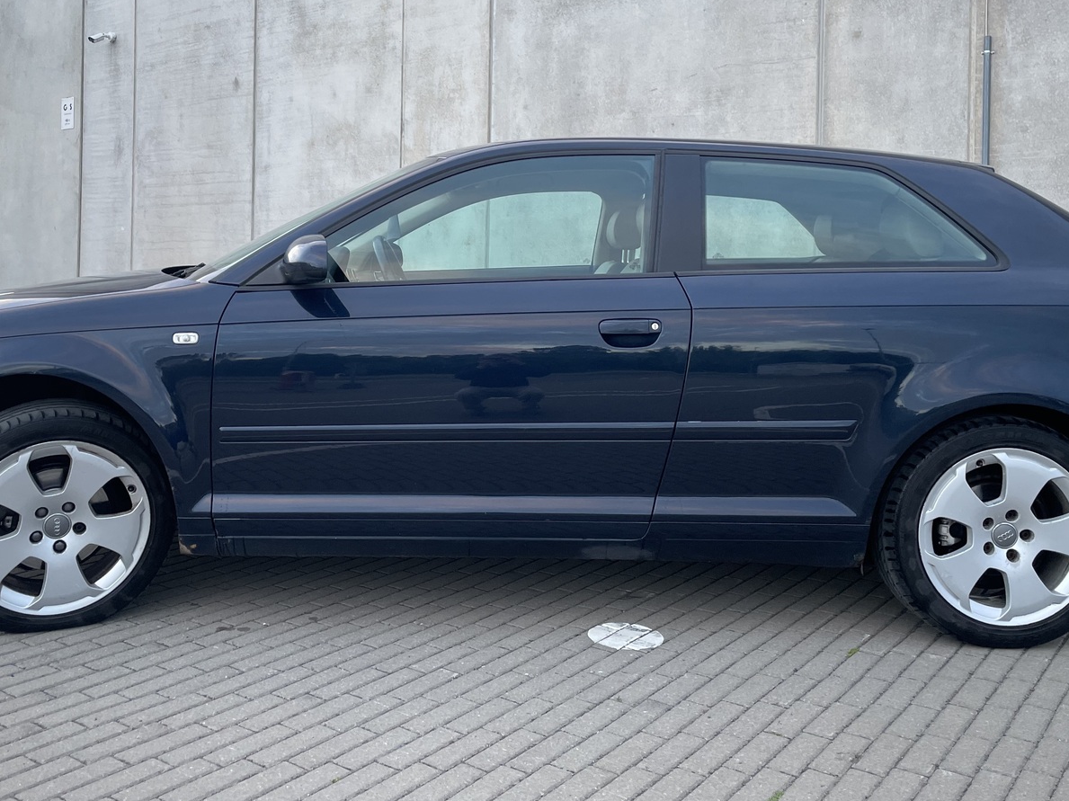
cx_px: 503
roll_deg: +0.6
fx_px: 1081
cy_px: 284
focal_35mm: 35
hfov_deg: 52.6
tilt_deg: +1.2
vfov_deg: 40.3
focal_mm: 4.2
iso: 100
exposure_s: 1/121
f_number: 1.6
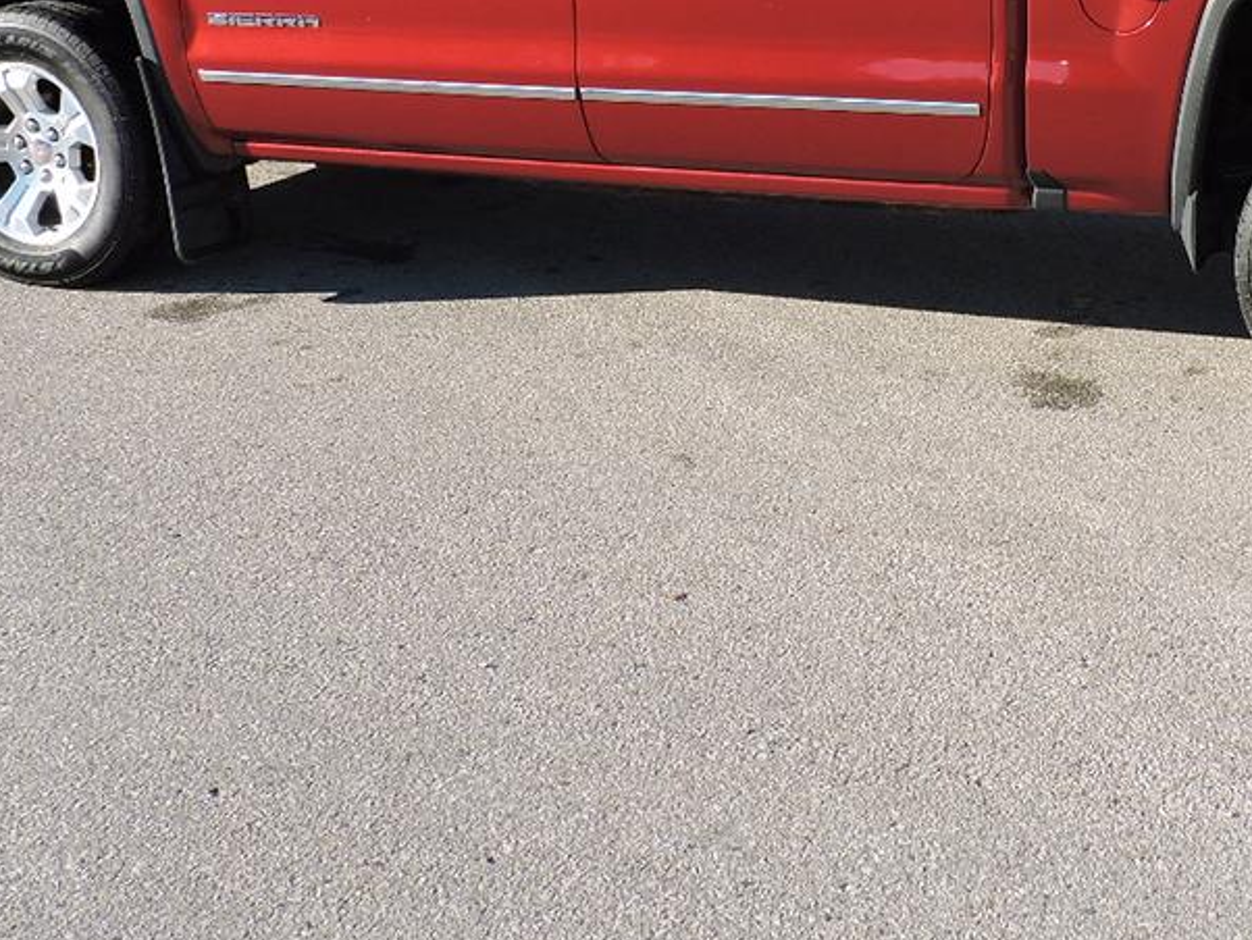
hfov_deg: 36.5
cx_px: 953
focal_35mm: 51
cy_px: 127
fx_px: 1845
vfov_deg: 27.7
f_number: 3
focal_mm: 4.3
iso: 100
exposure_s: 1/640
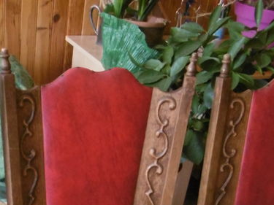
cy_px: 250
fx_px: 506
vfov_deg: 21.2
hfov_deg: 29.8
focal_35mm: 64
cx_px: 72
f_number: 3.1
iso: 400
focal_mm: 4.3
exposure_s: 1/20
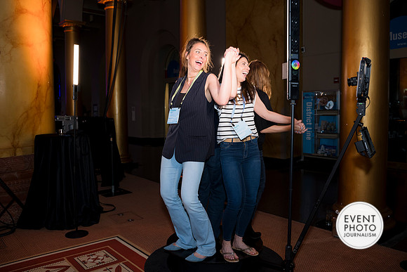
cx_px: 204
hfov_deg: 60.3
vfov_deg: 42.4
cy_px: 132
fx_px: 350
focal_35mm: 31
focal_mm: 30
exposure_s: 1/100
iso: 800
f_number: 4
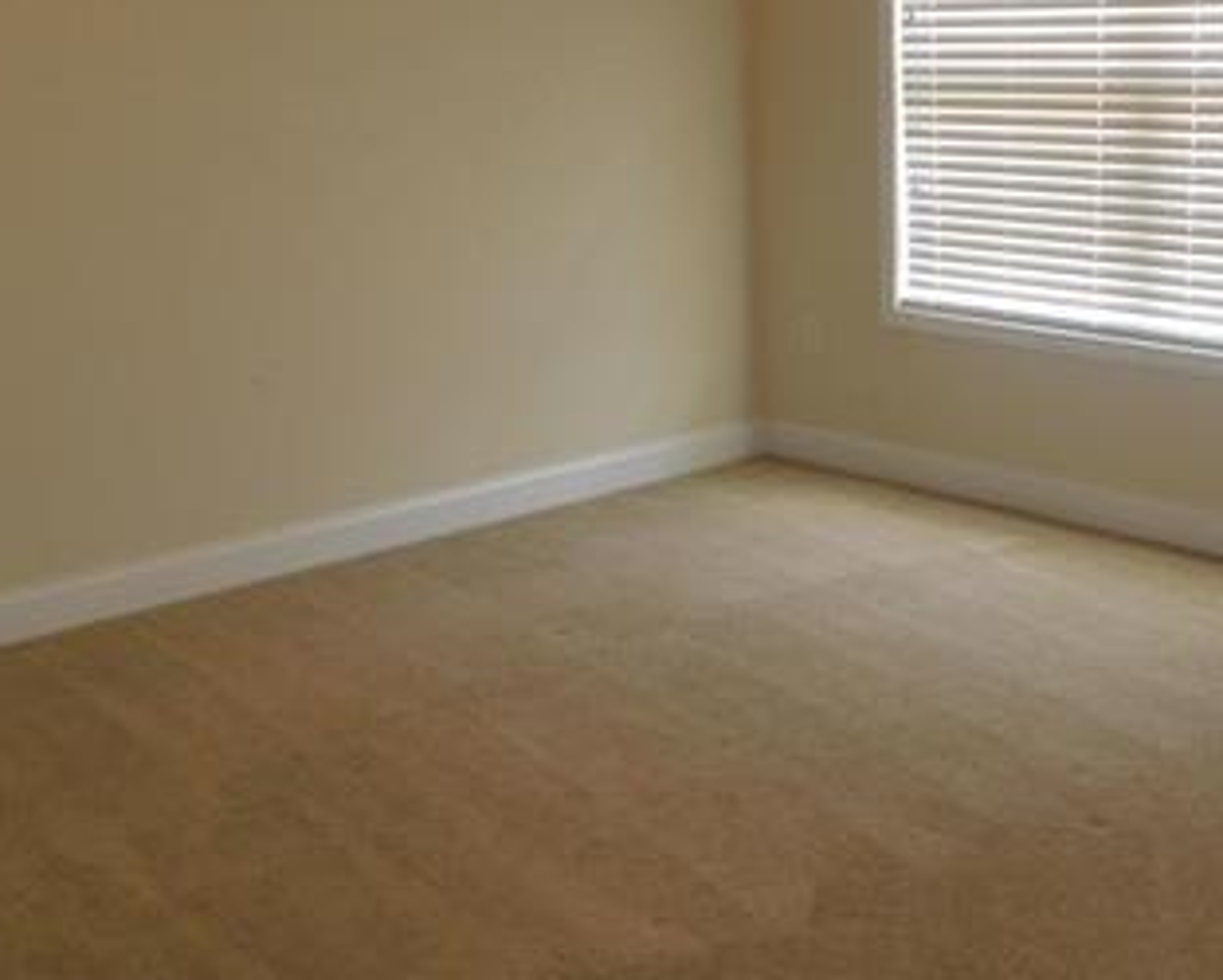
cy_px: 541
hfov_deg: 39.5
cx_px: 878
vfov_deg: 32.8
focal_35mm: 46
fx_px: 1666
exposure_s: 1/30
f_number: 3
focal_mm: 4
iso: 200
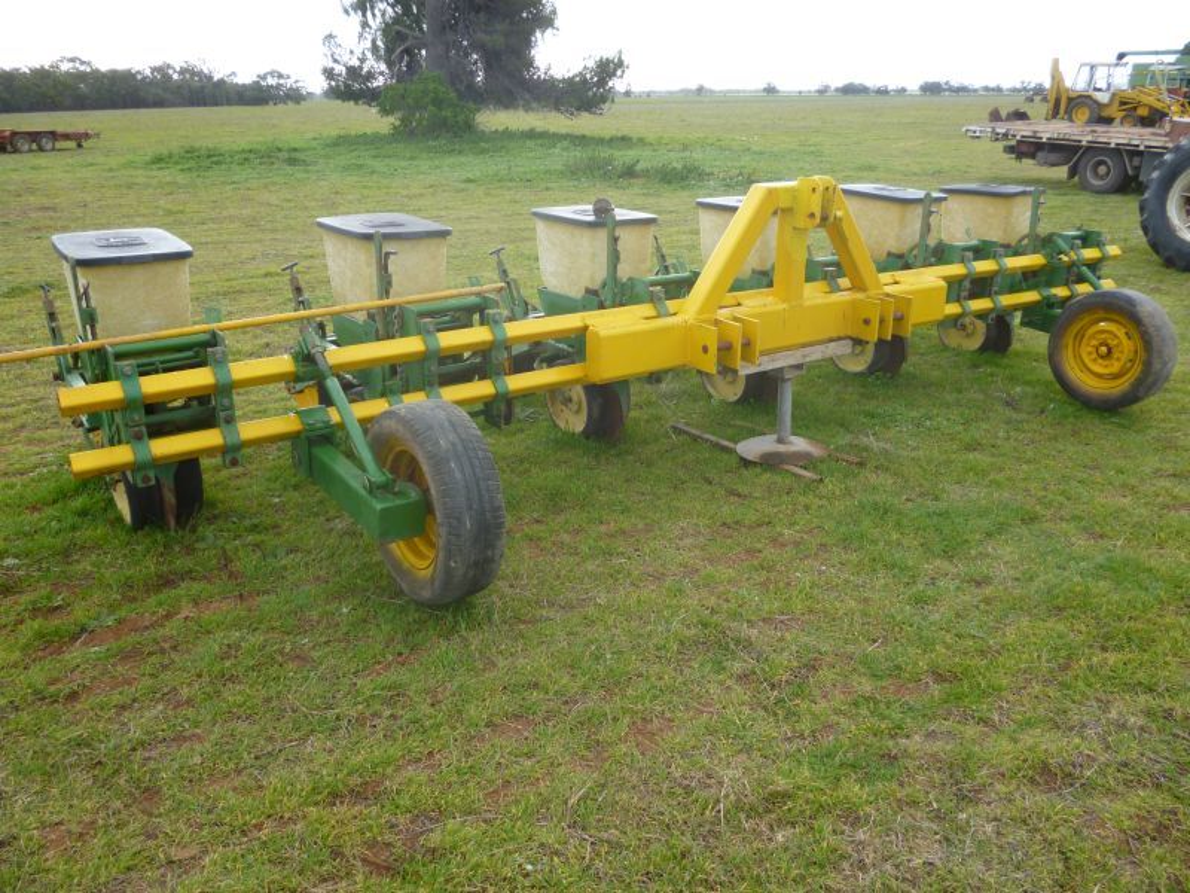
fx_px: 963
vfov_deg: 49.7
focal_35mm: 28
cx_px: 595
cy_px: 446
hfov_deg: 63.4
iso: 100
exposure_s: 1/200
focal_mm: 5
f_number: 3.1
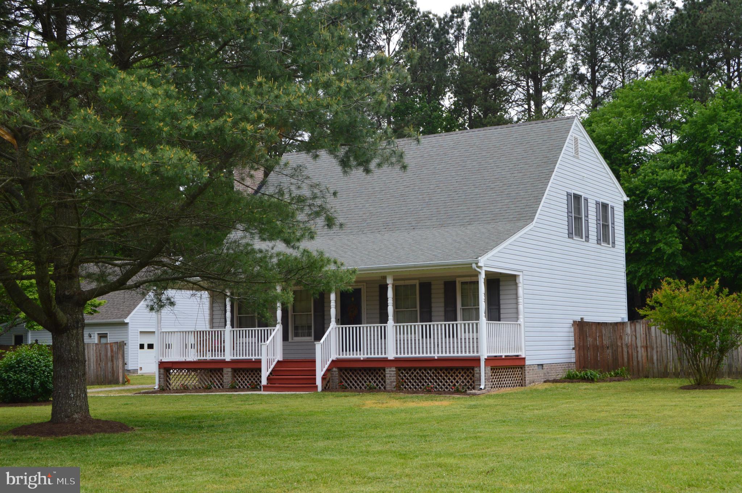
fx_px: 1050
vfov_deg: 26.4
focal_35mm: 51
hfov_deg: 38.9
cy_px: 246
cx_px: 371
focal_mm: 34
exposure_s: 1/250
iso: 400
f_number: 10
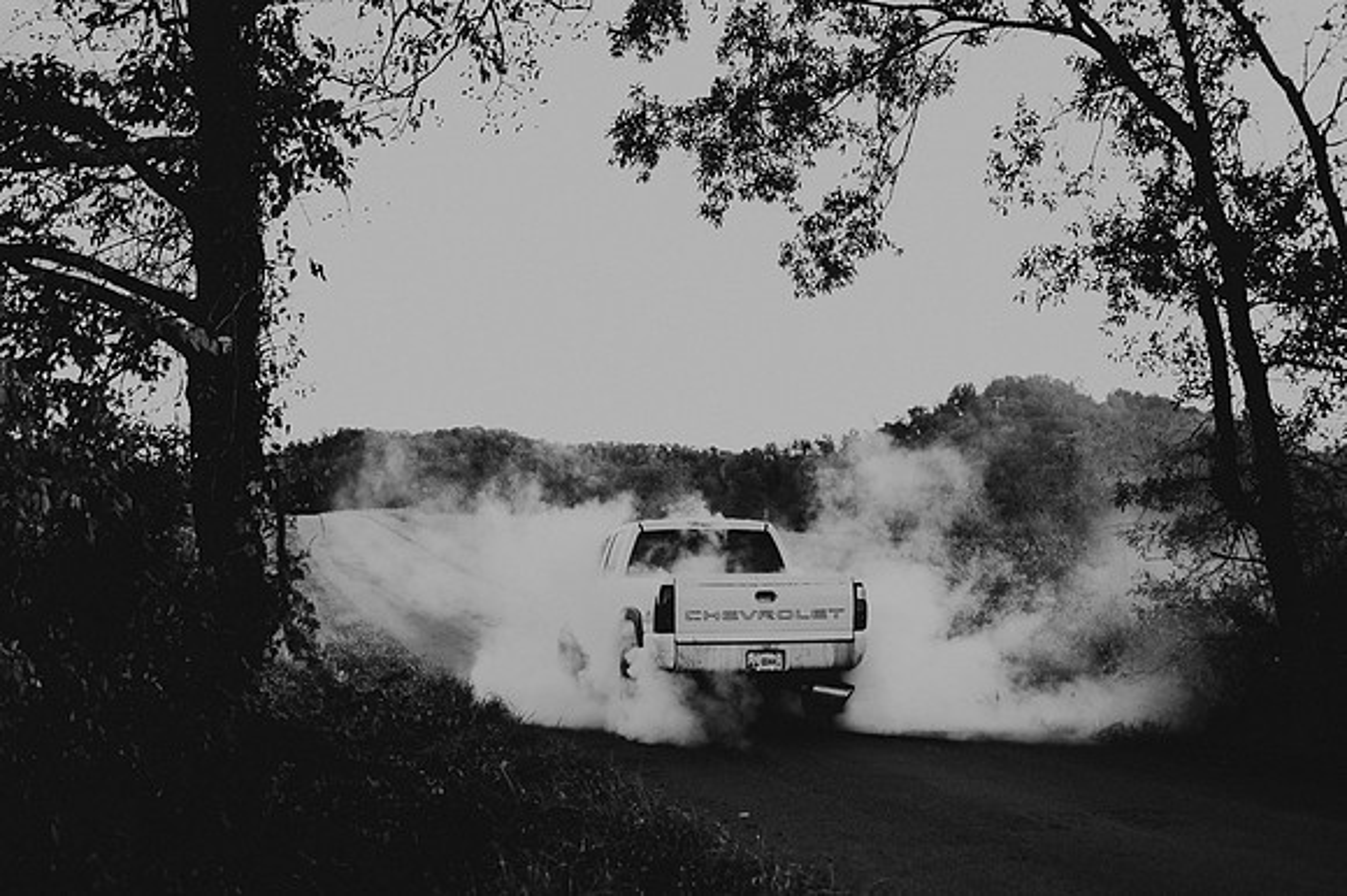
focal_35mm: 42
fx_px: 1578
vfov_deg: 31.7
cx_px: 620
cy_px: 519
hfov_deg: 46.2
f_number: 1.4
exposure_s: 1/1600
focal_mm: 35
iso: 320
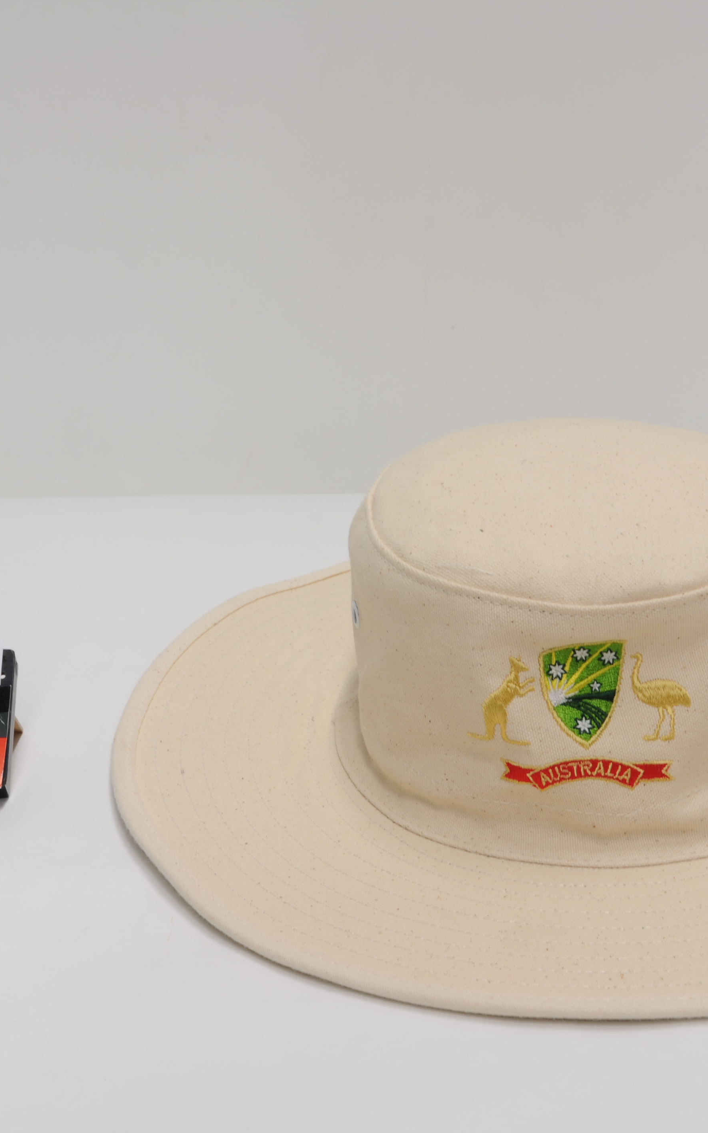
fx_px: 2062
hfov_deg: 19.5
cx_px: 374
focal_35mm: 67
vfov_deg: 30.7
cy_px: 566
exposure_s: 1.3
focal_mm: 29
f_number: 16
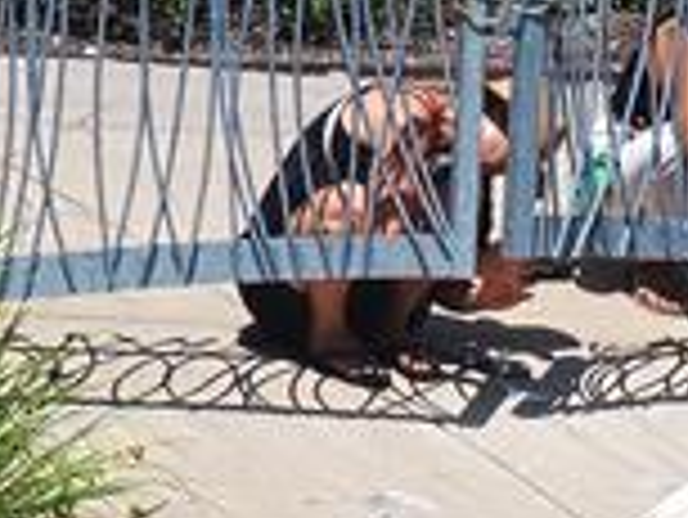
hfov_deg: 2.5
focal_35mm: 782
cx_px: 657
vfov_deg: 1.9
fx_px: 15555
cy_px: 356
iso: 100
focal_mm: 64.3
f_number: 5
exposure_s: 1/1000
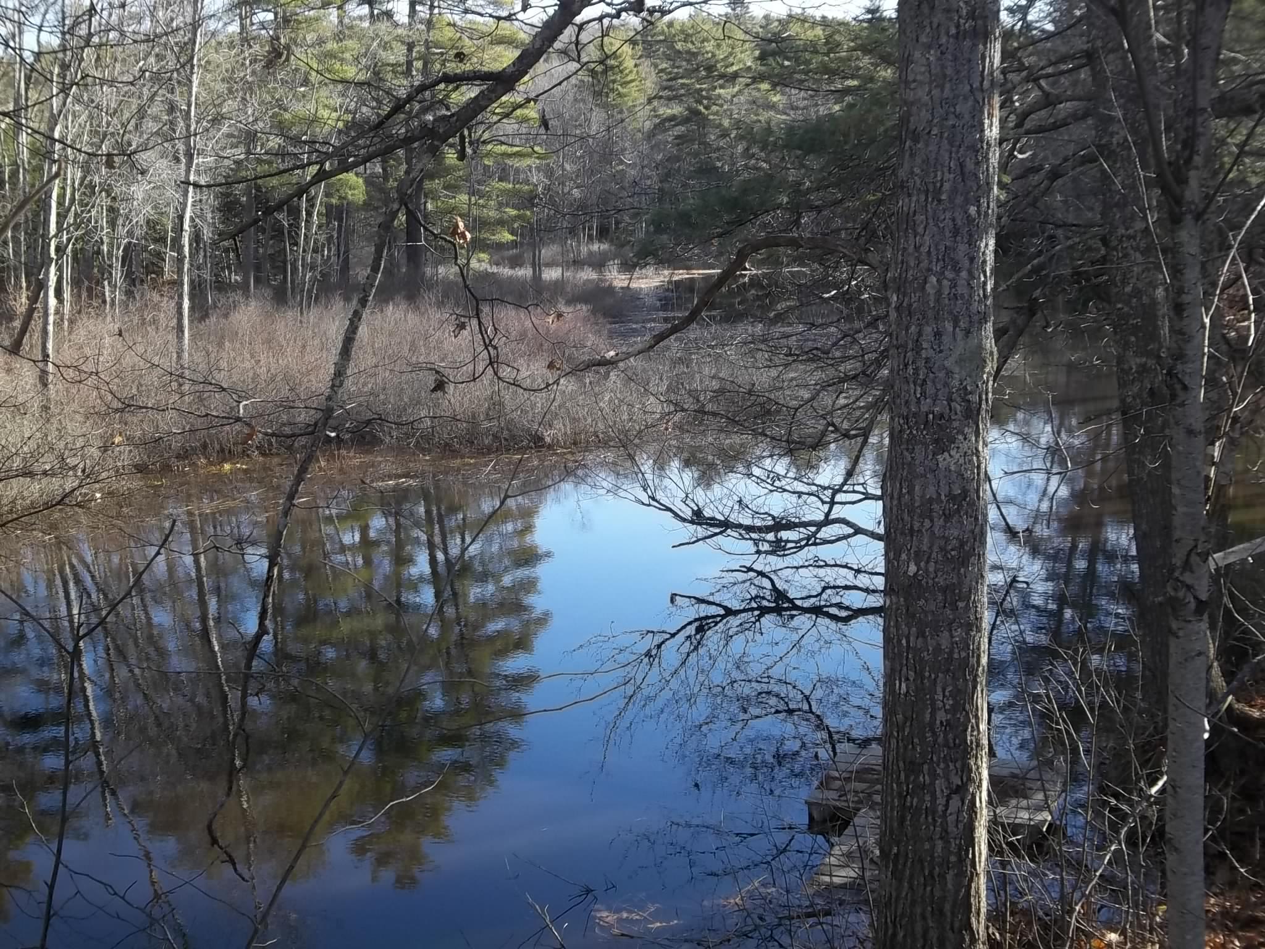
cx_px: 632
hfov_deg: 42.9
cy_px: 474
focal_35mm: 44
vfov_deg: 32.9
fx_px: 1608
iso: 80
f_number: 4.5
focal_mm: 7.8
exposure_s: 1/125
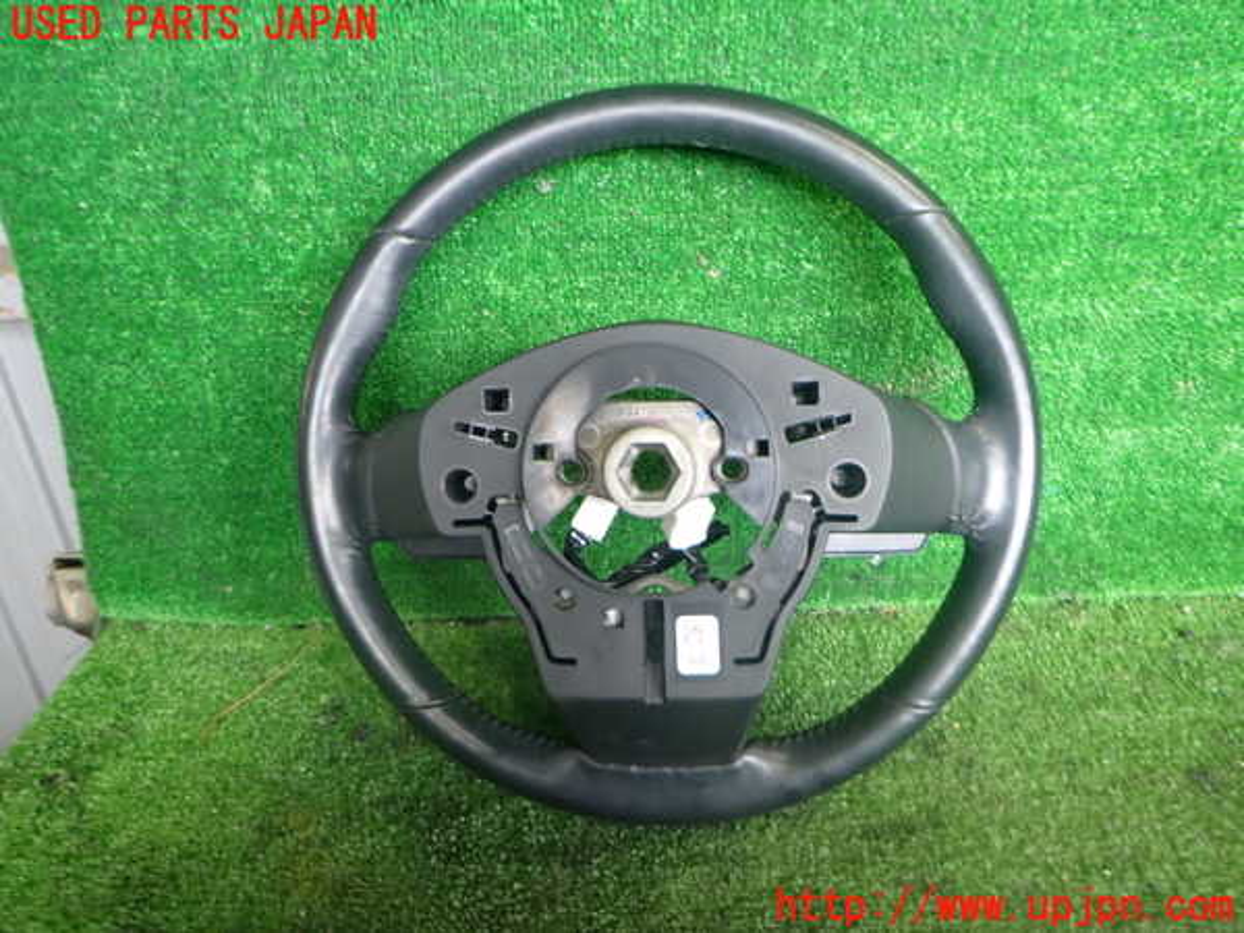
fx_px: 898
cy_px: 466
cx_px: 622
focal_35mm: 25
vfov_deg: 54.9
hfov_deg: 69.4
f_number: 2
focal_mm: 4.5
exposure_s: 1/50
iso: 200
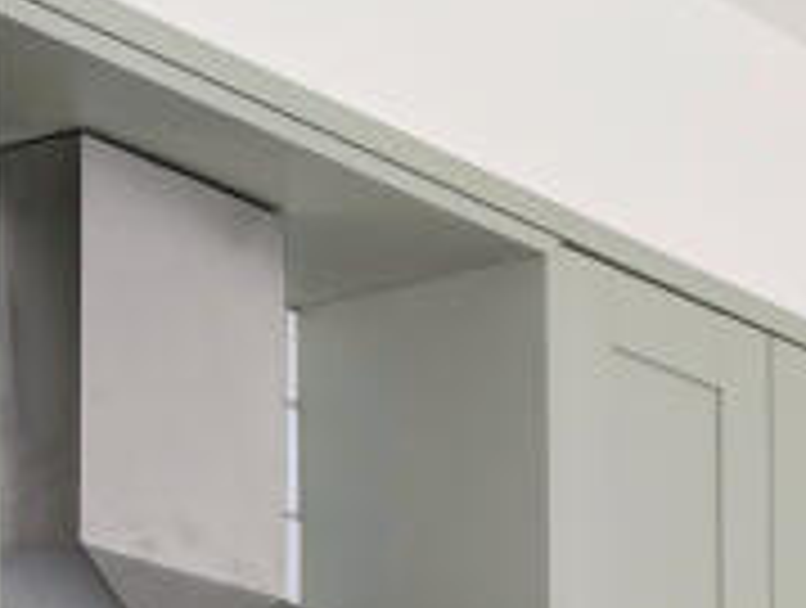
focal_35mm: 137
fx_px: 3196
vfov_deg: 9.5
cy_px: 1538
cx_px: 1171
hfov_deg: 13.6
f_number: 1.68
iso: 25
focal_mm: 6.9
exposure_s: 1/35.5
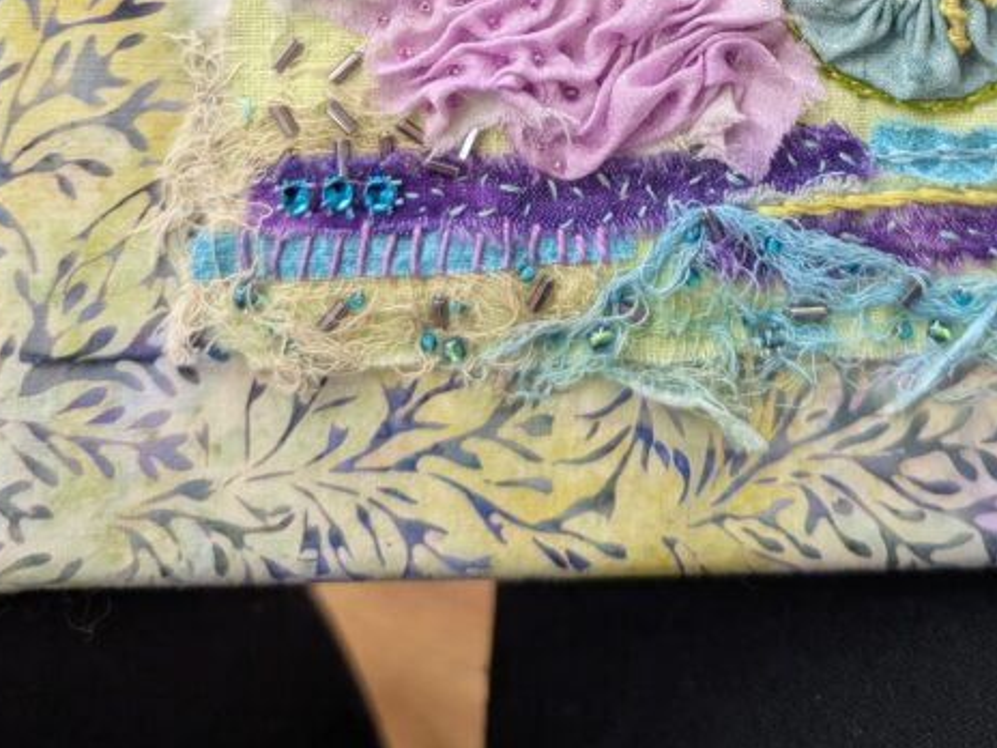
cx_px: 659
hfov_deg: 35.8
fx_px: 1526
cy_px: -110
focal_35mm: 53
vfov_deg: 25.2
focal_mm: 6.9
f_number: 1.68
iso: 453
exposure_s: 1/120
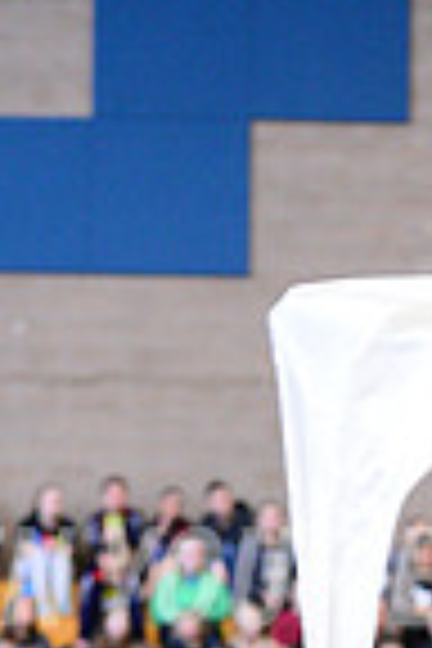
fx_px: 3942
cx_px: 421
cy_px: 909
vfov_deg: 9.2
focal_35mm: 219
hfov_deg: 6.3
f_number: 2.8
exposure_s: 1/320
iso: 6400
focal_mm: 70
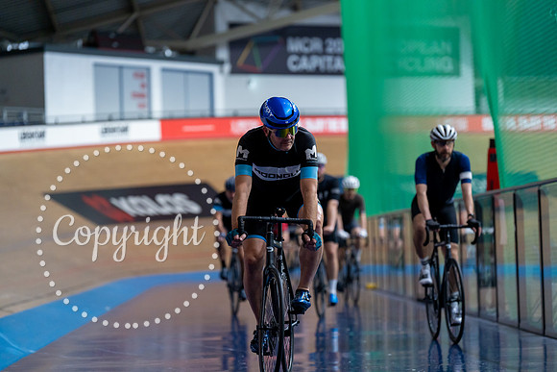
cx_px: 278
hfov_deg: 15.4
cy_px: 186
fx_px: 2058
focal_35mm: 133
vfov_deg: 10.3
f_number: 2.8
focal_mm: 133
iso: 3200
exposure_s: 1/800
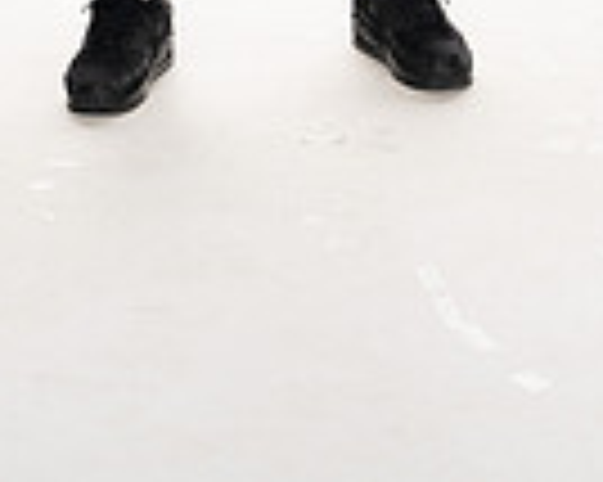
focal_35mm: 161
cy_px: -527
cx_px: 369
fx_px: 2871
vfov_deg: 9.0
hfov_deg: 12.0
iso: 400
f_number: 6.3
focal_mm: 51
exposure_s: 1/250
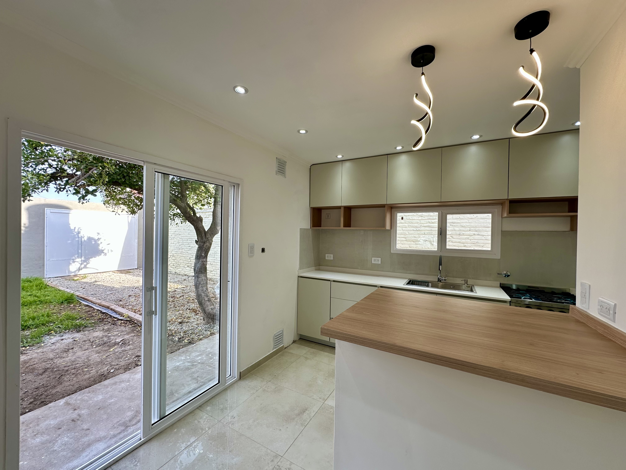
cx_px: 313
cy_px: 235
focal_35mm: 14
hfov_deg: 102.1
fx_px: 253
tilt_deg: -0.3
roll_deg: -0.8
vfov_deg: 85.7
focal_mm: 2.22
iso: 40
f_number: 2.2
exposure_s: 1/161
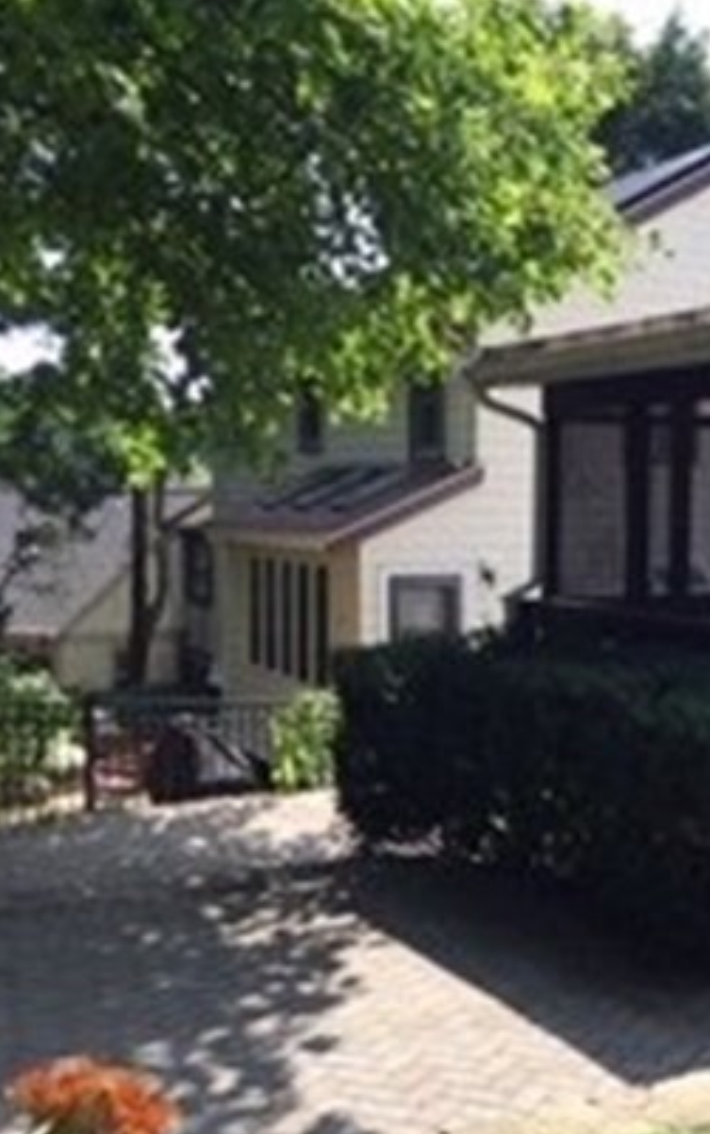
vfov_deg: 43.4
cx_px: 636
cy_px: 622
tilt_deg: -3.9
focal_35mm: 46
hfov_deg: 27.1
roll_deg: -2.2
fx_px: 1423
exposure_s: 1/581
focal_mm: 4.15
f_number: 2.2
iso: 32
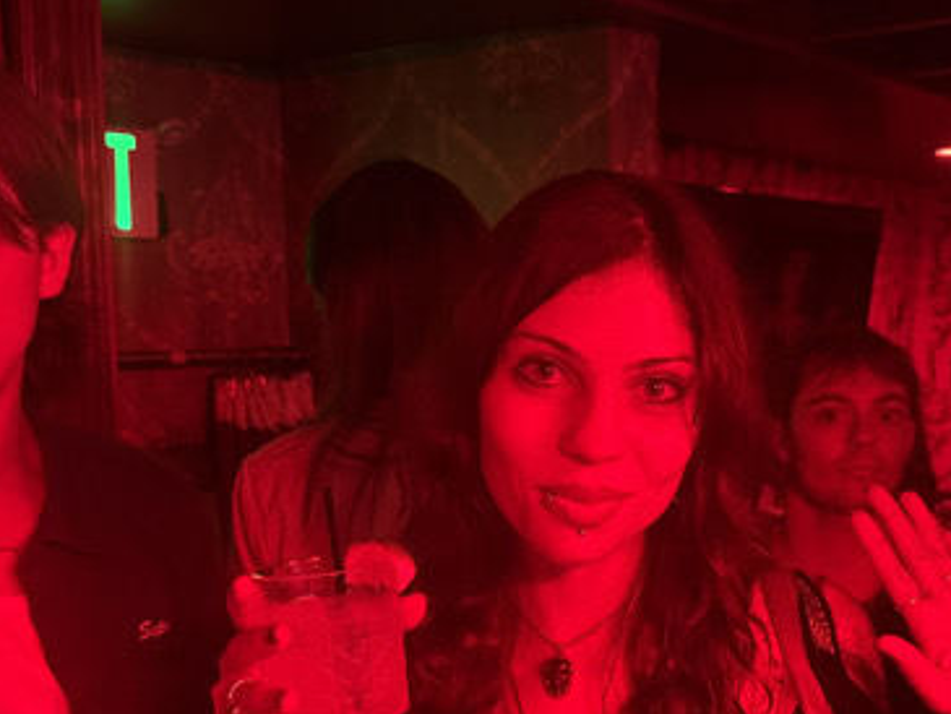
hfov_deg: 41.0
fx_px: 1264
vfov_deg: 31.2
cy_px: 489
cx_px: 576
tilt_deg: -8.5
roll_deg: -0.9
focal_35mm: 46
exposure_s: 1/30
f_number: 1.78
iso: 1000
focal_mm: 6.76
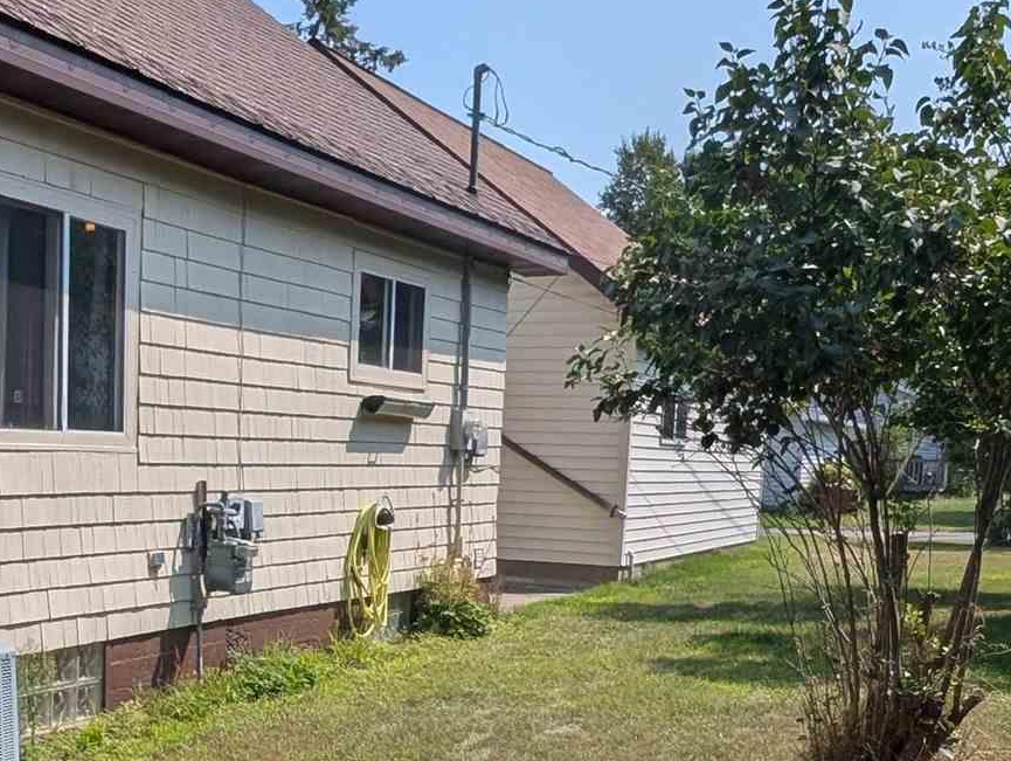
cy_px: 714
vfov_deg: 30.0
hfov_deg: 40.4
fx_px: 1345
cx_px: 293
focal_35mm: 46
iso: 49
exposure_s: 1/2053
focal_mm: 1.95
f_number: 2.2
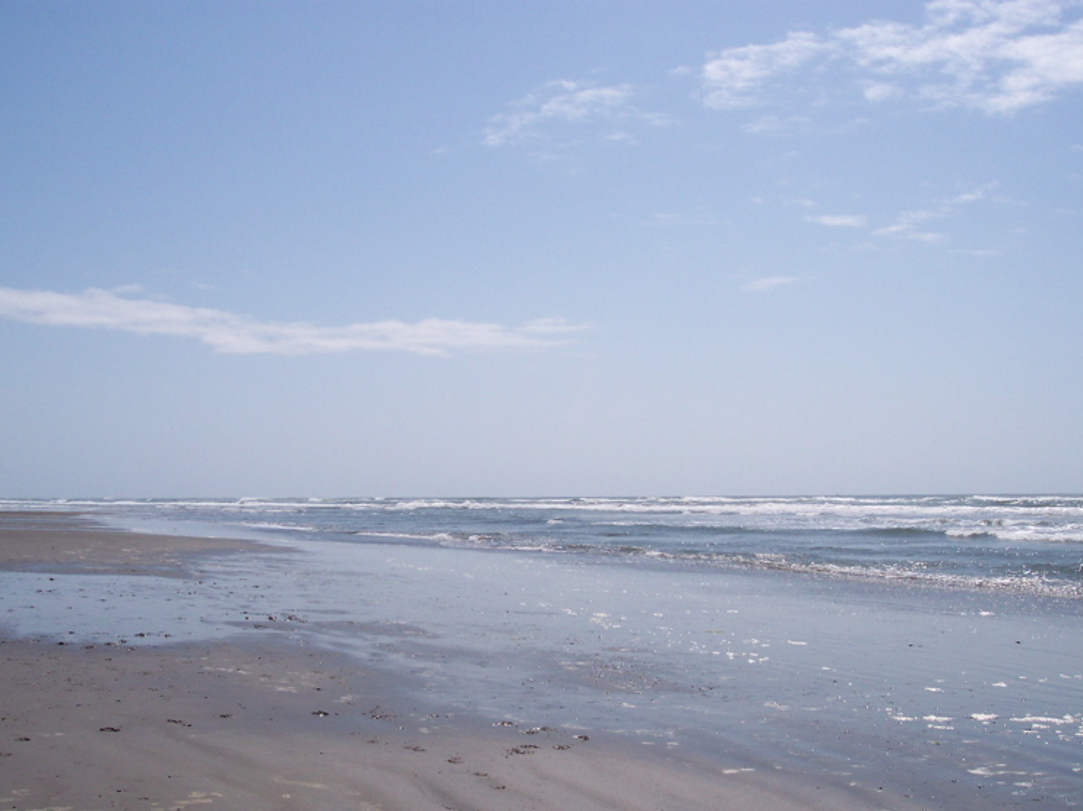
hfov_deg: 45.8
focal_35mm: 41
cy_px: 429
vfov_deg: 35.1
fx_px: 1282
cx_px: 502
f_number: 4.8
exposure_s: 1/1000
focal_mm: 8
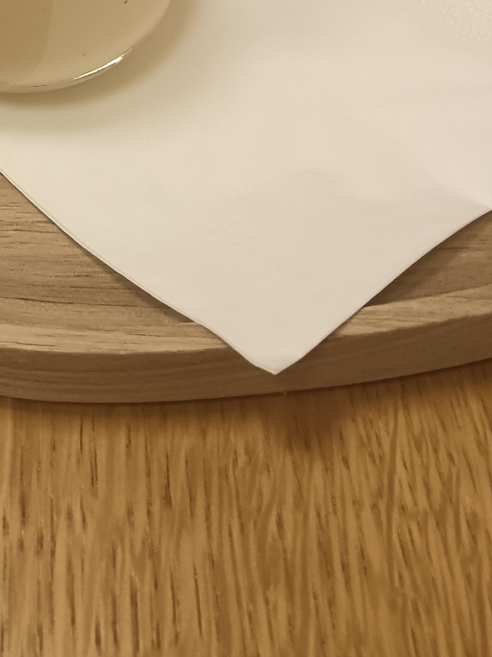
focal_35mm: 69
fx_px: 1308
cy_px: -164
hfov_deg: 21.2
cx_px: 143
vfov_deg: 24.9
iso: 483
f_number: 1.9
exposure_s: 1/50
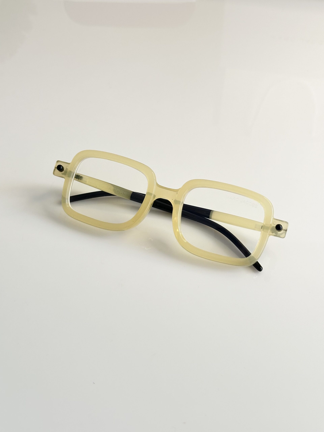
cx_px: 162
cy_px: 216
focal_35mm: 48
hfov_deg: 30.3
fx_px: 599
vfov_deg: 39.7
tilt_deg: -45.1
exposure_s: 1/89
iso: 80
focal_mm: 6.86
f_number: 1.78
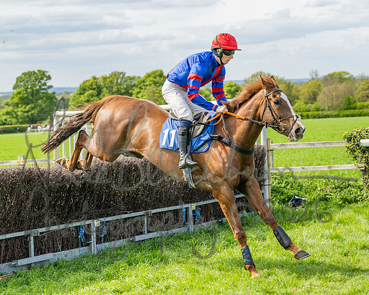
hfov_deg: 19.5
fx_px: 1072
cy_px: 121
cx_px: 221
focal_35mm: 98
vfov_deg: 15.7
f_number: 4
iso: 200
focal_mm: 70
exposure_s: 1/1600
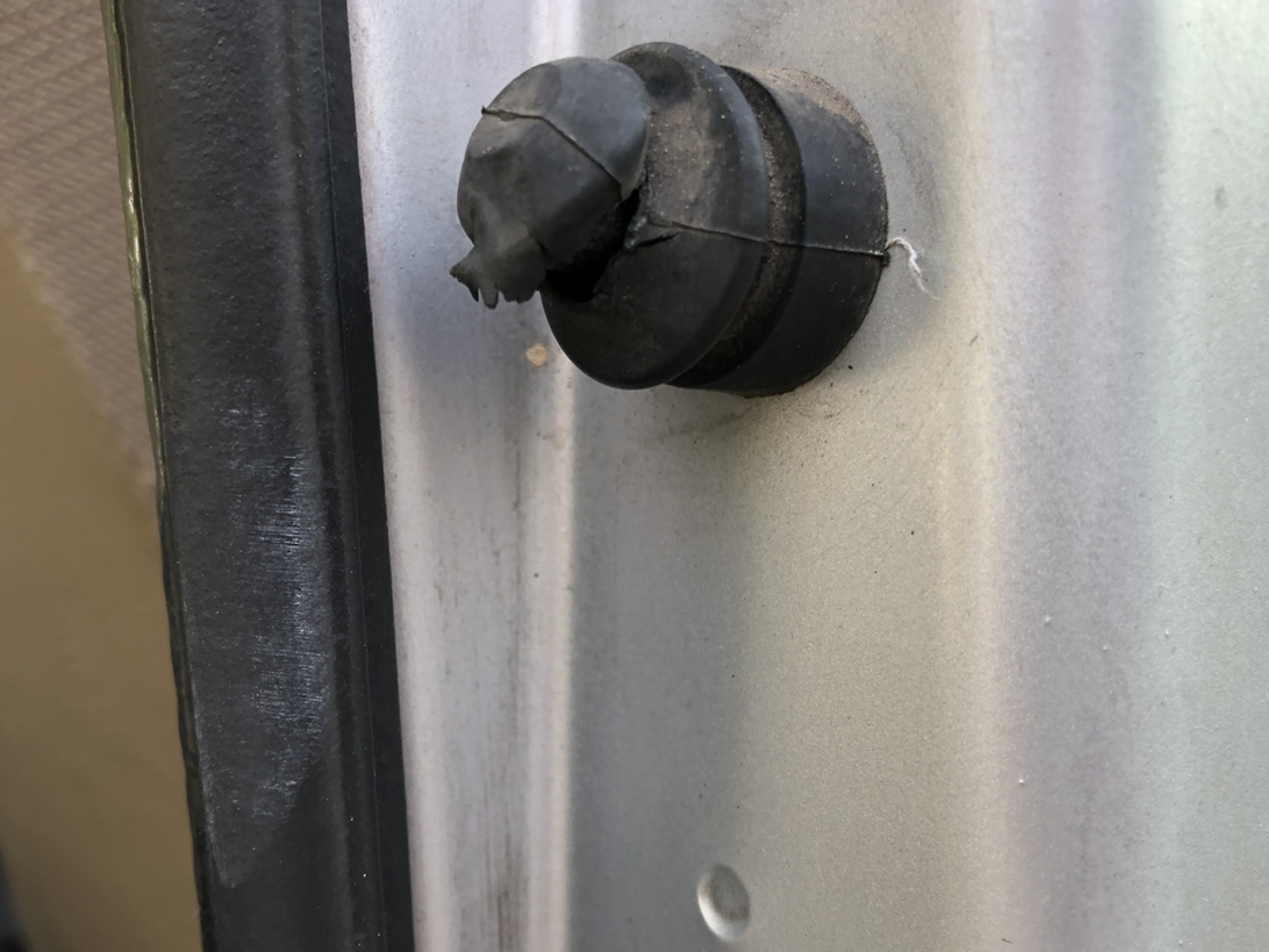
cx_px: 567
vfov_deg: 39.5
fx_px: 1320
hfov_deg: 51.3
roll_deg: +1.1
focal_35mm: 36
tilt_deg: -7.0
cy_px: 564
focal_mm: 3.99
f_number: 1.8
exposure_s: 1/120
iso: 40
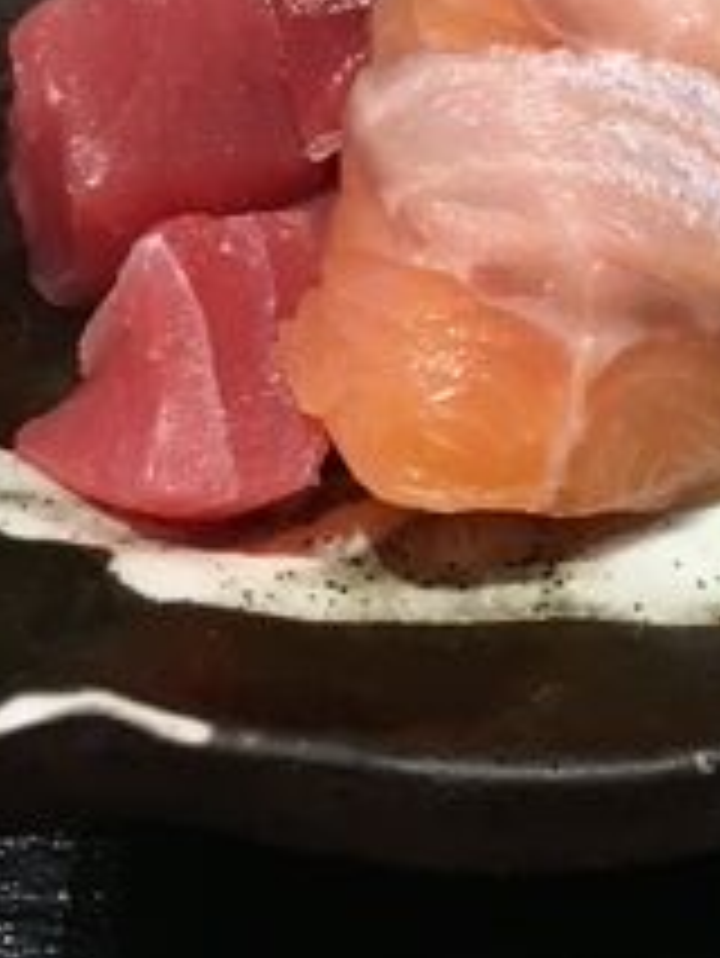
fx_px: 2410
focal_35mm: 87
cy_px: 126
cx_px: 922
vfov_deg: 22.0
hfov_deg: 16.1
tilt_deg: -59.2
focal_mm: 4.15
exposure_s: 1/30
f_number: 2.2
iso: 25
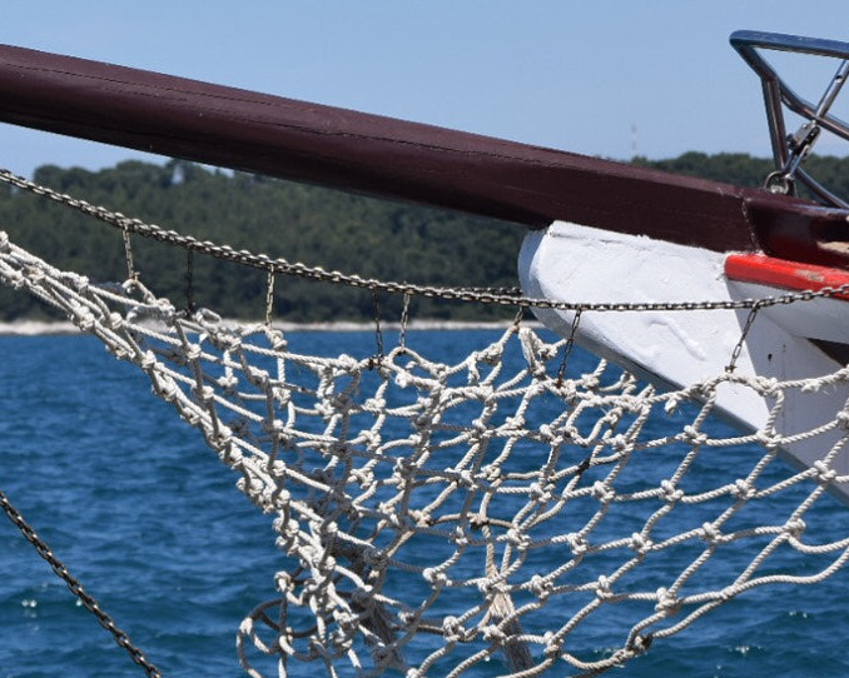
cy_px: 325
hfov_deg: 8.9
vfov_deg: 7.2
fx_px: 5429
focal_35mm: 216
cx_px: 165
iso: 100
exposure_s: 1/640
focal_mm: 65
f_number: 6.3
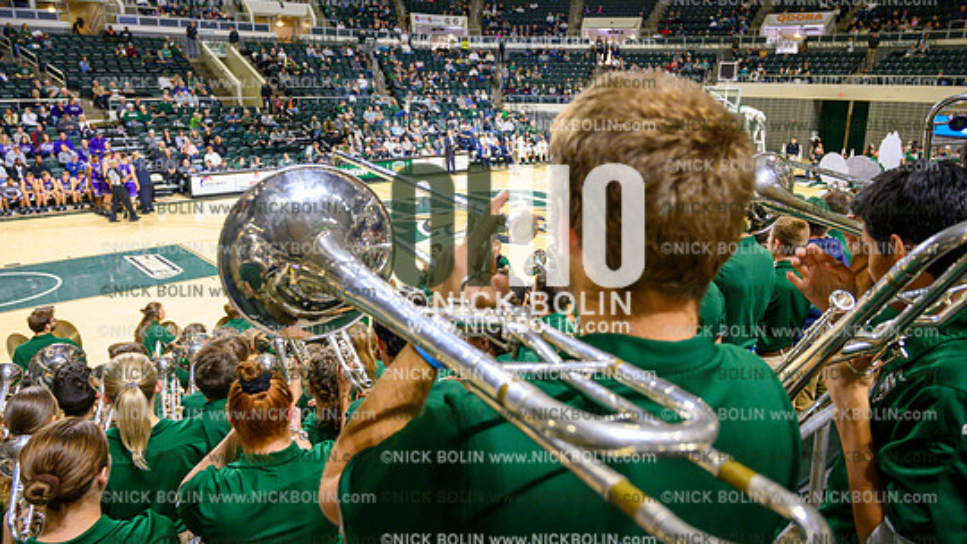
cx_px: 518
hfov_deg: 69.8
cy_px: 250
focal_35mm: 27
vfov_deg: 42.9
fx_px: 692
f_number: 4.5
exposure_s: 1/200
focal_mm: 24
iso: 3200
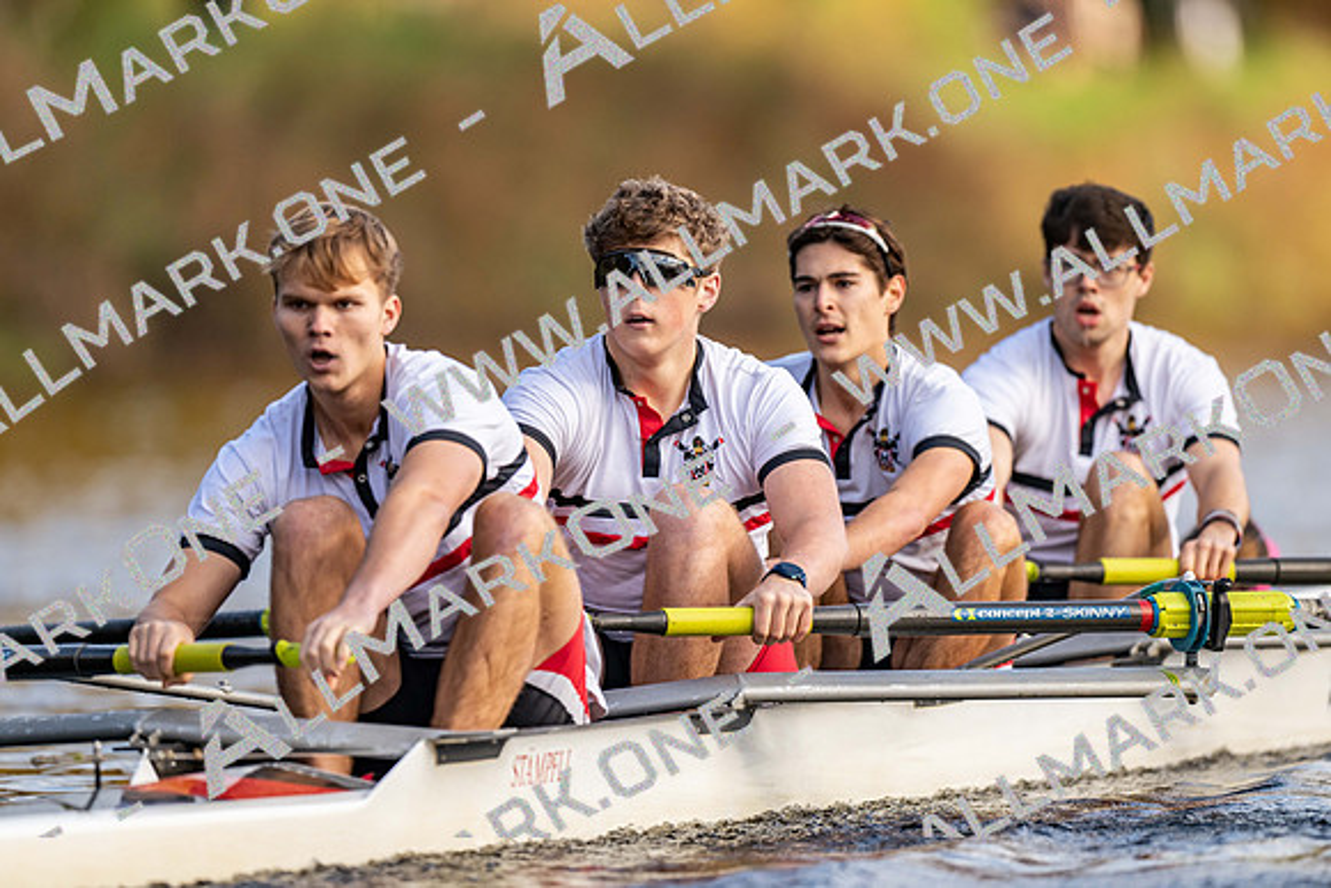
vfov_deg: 2.3
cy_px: 444
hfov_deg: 3.4
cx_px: 666
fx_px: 22187
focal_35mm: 600
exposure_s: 1/2500
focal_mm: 600
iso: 900
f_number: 4
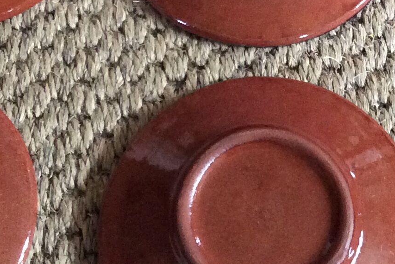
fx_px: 1108
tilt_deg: -60.5
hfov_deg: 20.2
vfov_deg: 13.4
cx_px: 257
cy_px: 6
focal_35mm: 101
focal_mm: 3.3
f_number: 2.4
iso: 250
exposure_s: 1/24
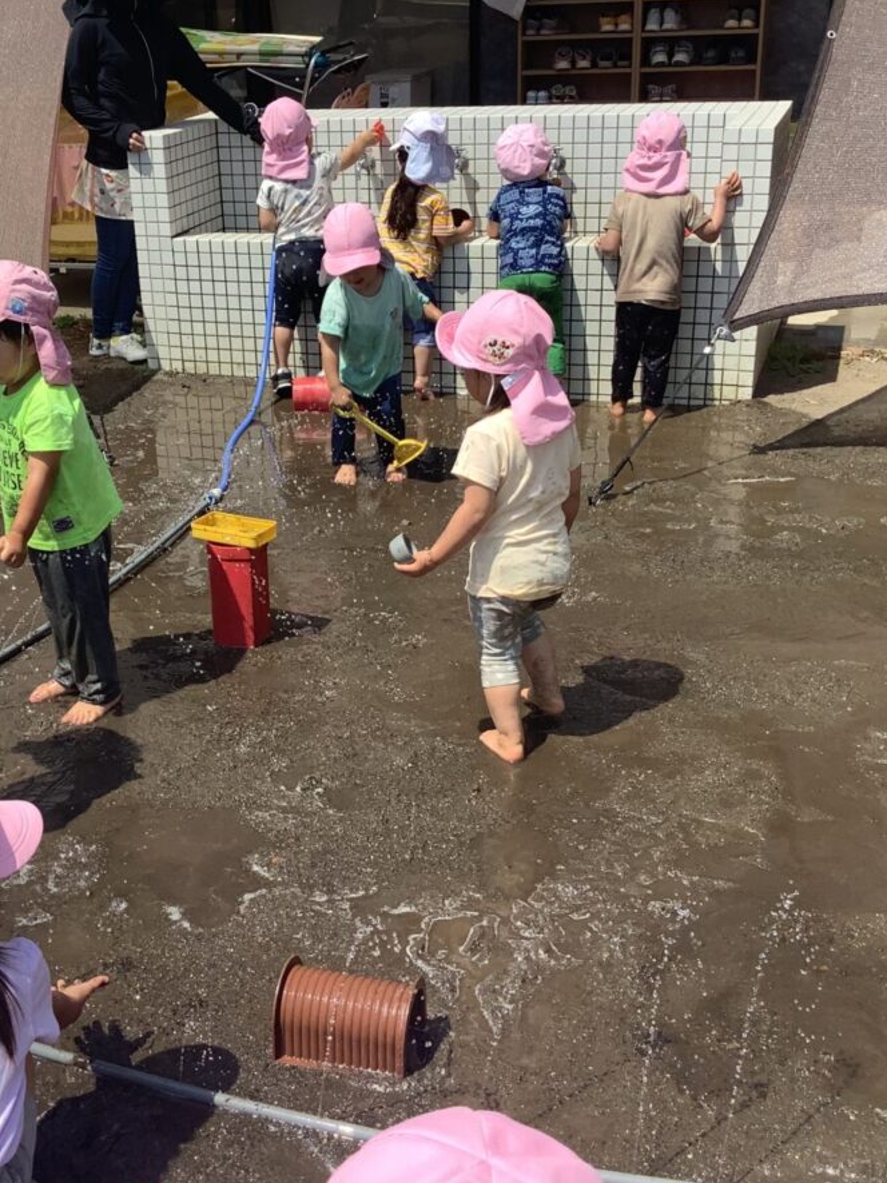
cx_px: 310
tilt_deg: -23.4
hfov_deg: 34.1
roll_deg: +3.3
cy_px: 598
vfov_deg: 44.8
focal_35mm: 42
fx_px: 1436
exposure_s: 1/1253
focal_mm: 3.3
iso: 25
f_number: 2.4
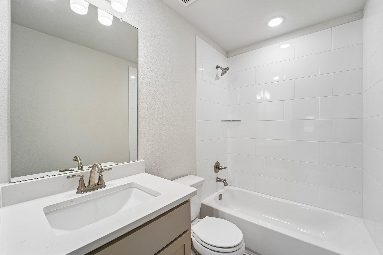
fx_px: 149
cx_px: 192
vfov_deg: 81.2
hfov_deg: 104.3
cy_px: 128
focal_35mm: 14
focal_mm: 14
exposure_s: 1/80
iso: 500
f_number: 8
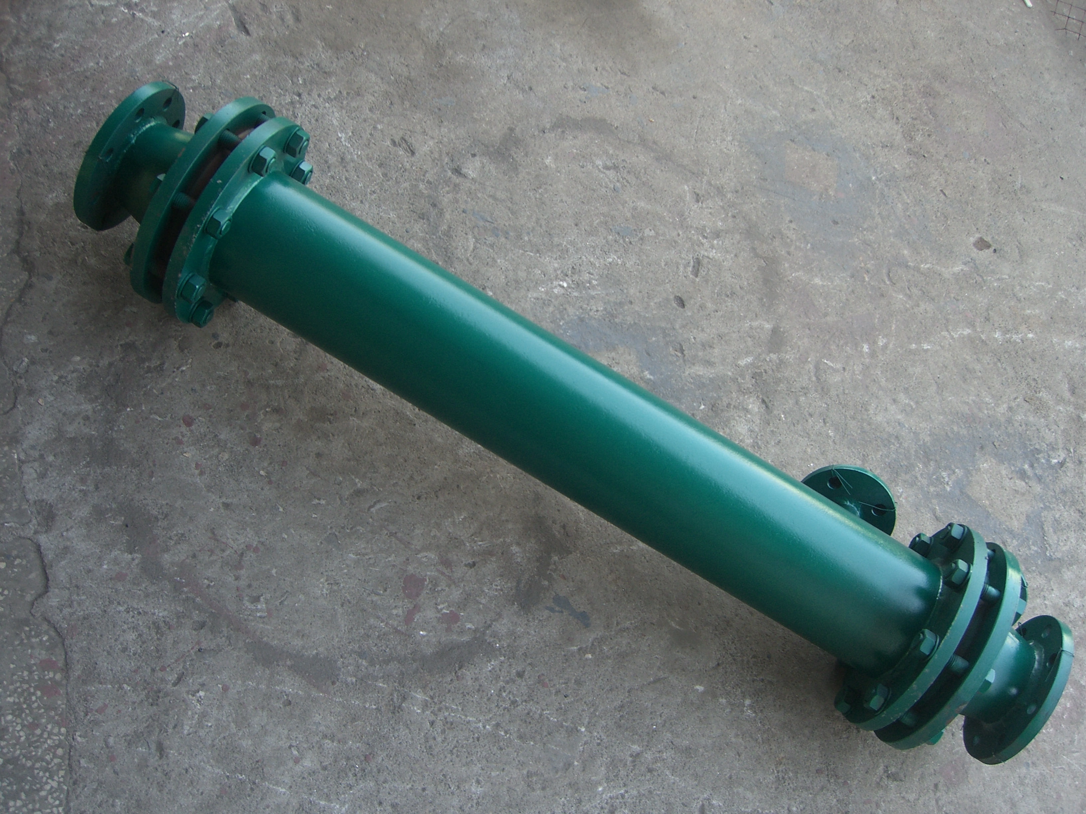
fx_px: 1192
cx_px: 543
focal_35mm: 38
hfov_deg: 49.0
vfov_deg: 37.7
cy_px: 407
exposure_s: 1/60
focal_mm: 7.9
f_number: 2.8
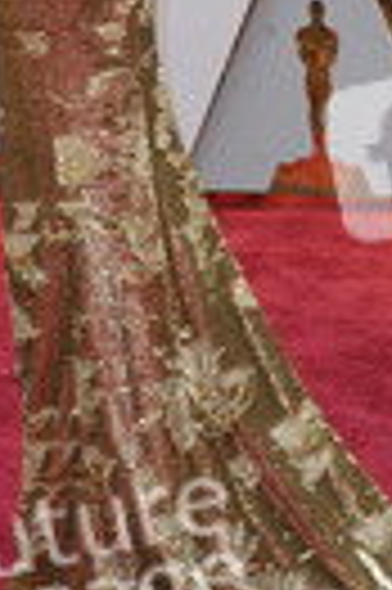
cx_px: 146
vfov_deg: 8.5
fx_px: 3914
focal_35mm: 239
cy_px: -90
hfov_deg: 5.7
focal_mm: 78
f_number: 7.1
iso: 1000
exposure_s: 1/250
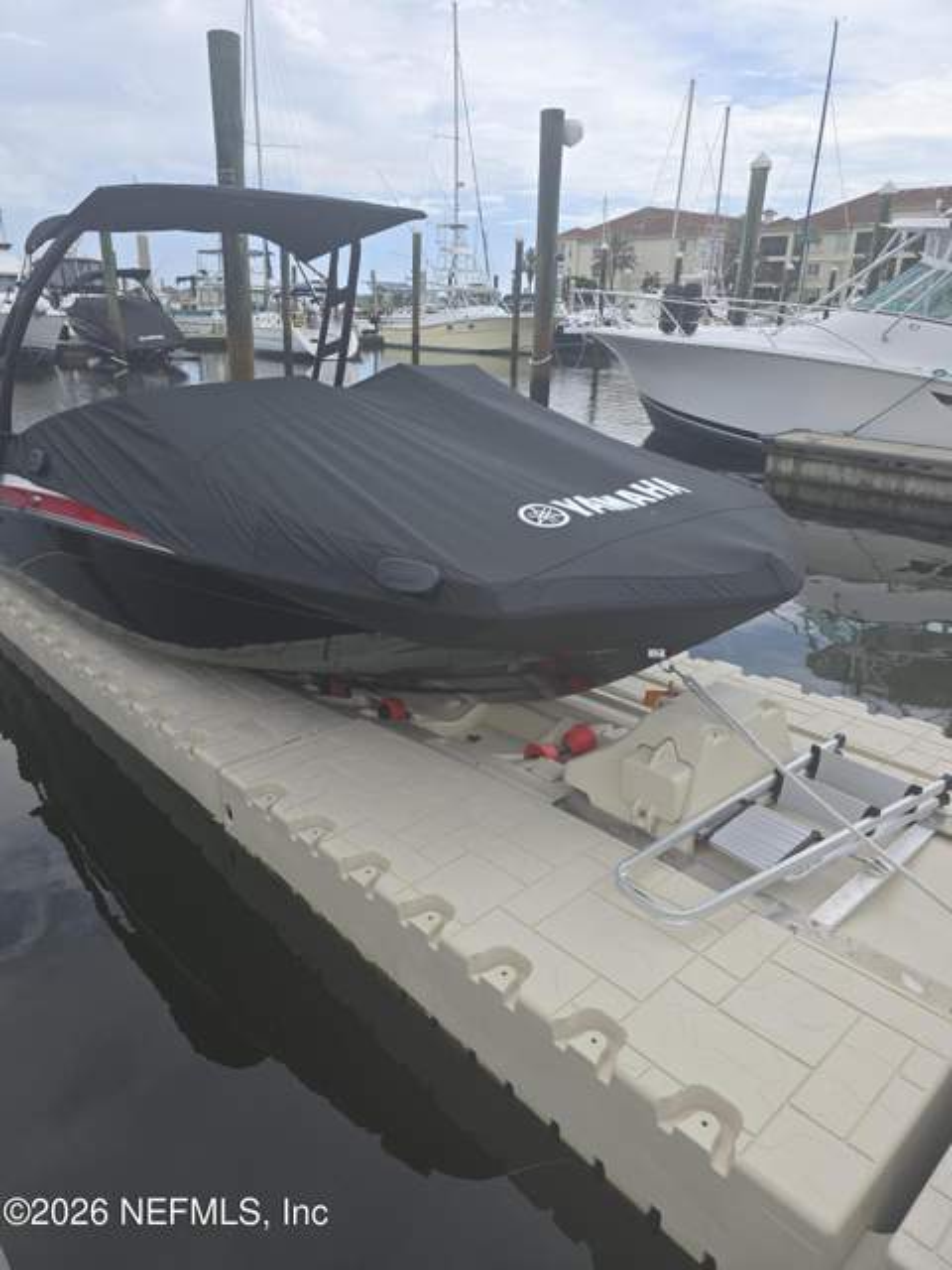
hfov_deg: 58.9
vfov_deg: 73.9
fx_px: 843
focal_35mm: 23
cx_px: 476
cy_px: 635
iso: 12
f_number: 1.7
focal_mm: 6.3
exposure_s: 1/677
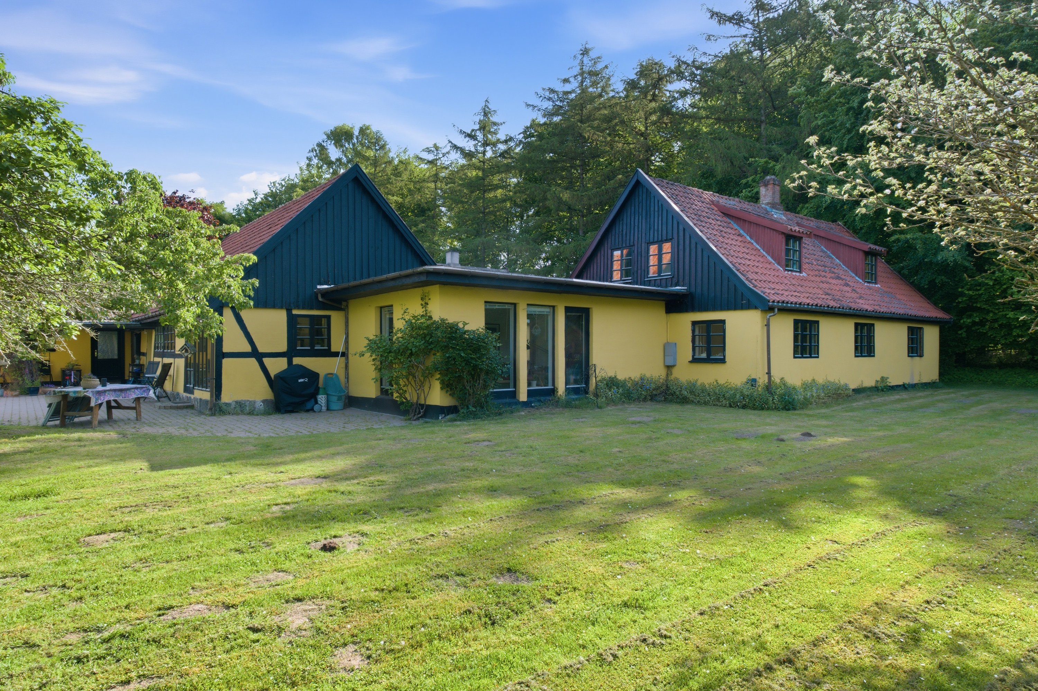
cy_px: 346
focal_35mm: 20
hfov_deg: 84.0
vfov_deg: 61.9
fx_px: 576
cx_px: 519
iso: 200
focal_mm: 13.2
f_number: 8
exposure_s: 1/60
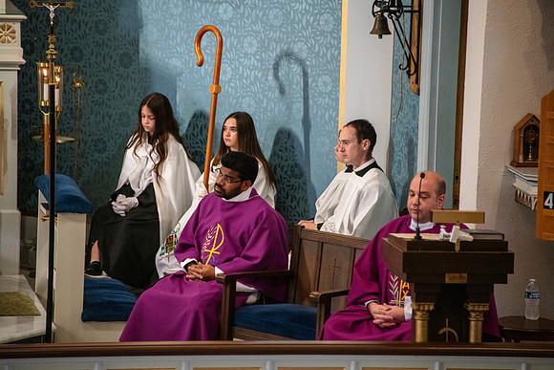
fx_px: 4618
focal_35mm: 300
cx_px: 277
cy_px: 185
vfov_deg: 4.6
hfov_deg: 6.9
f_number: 5.6
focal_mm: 300
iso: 4000
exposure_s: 1/160
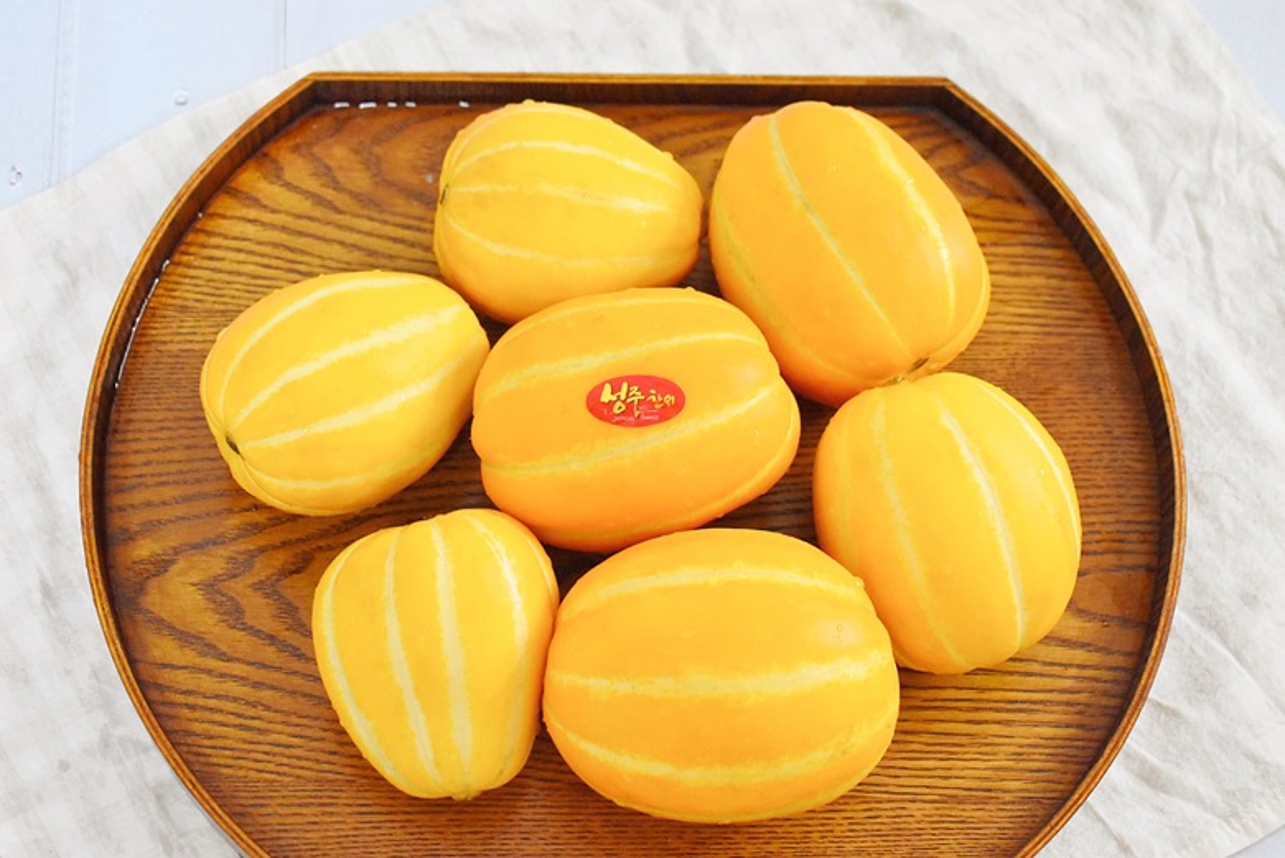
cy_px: 429
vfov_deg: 22.7
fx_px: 2143
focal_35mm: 60
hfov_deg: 33.4
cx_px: 642
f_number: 4.8
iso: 3200
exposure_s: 1/125
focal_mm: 40
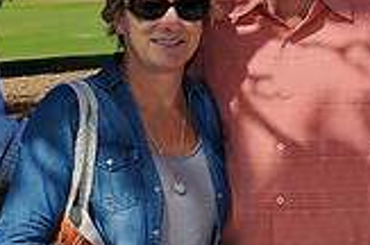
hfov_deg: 17.6
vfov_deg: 12.0
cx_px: 9
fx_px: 1169
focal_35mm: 114
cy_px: 122
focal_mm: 32
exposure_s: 1/250
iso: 200
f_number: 11
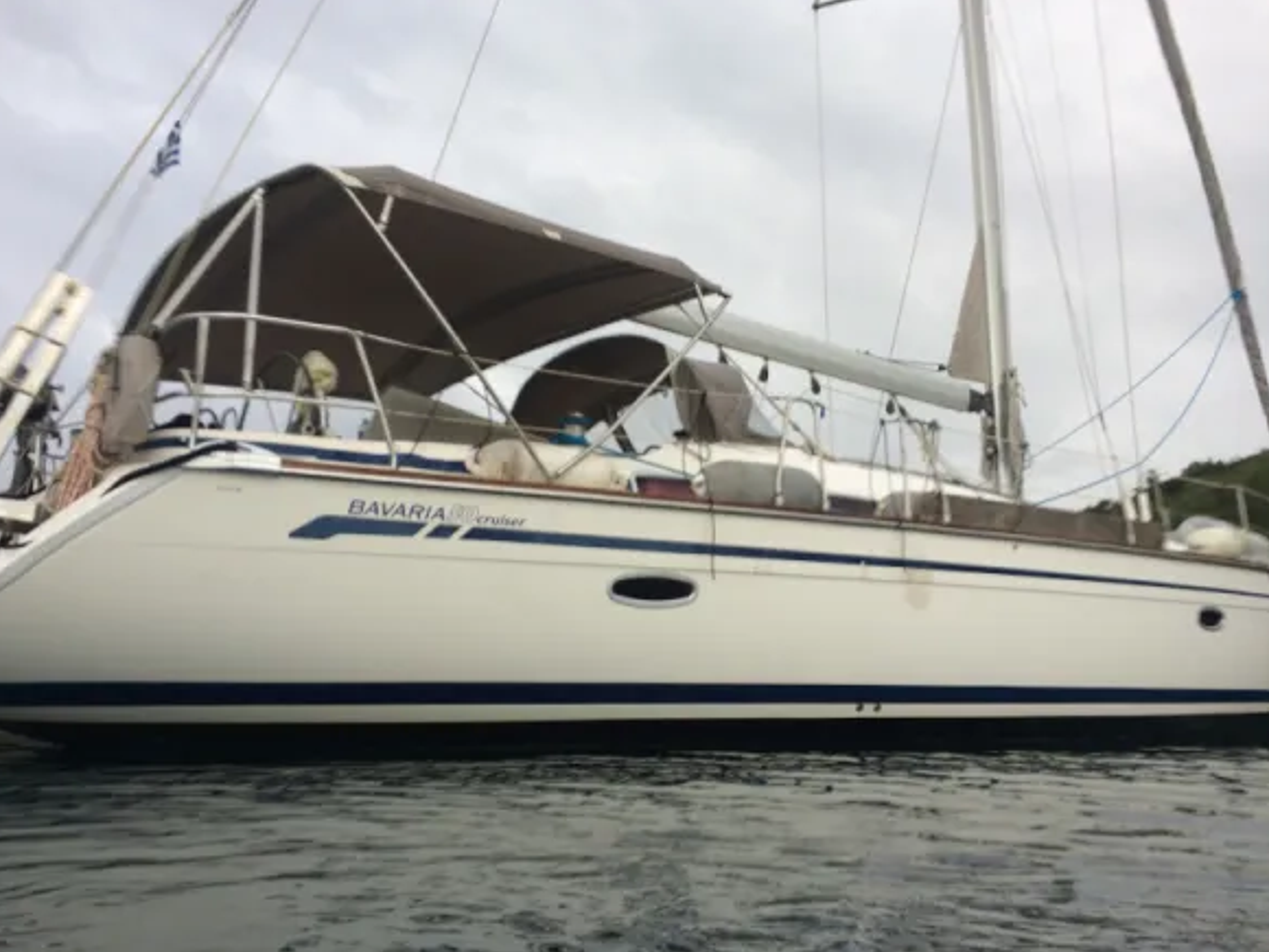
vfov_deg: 46.8
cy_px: 481
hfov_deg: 60.0
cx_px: 637
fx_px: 1100
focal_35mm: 30
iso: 32
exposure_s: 1/175
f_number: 2.2
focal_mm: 4.15
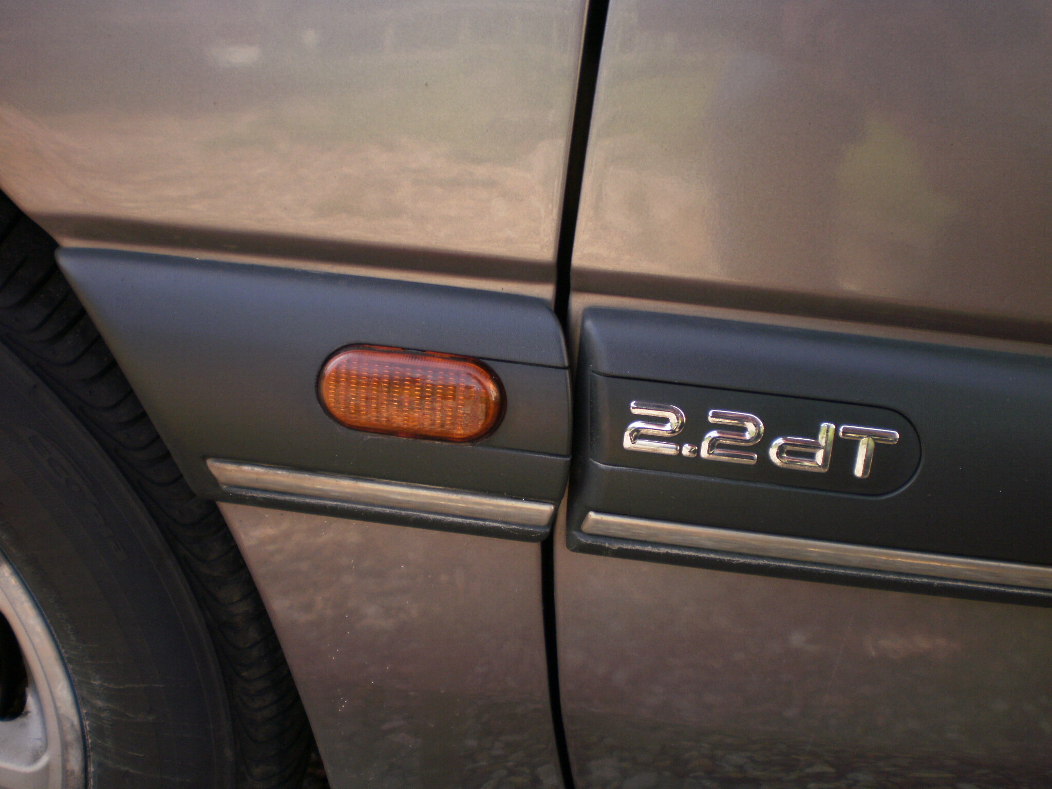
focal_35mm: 36
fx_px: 1094
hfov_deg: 51.4
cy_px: 394
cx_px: 526
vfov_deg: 39.7
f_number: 3.1
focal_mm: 6.3
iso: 100
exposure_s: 1/200
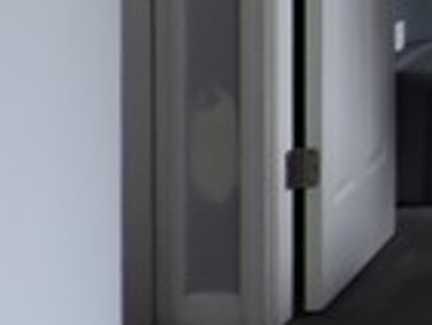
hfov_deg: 8.7
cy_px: -120
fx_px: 2173
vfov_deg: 8.4
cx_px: 1415
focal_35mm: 174
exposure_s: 1/30
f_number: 3
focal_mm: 4.3
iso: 110
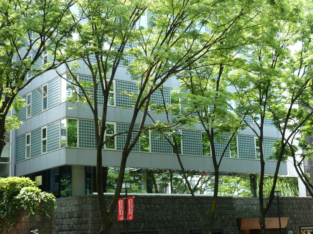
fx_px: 533
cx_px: 156
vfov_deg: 24.8
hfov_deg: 32.7
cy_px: 117
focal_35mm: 59
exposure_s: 1/80
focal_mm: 9.7
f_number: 3.9
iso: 80
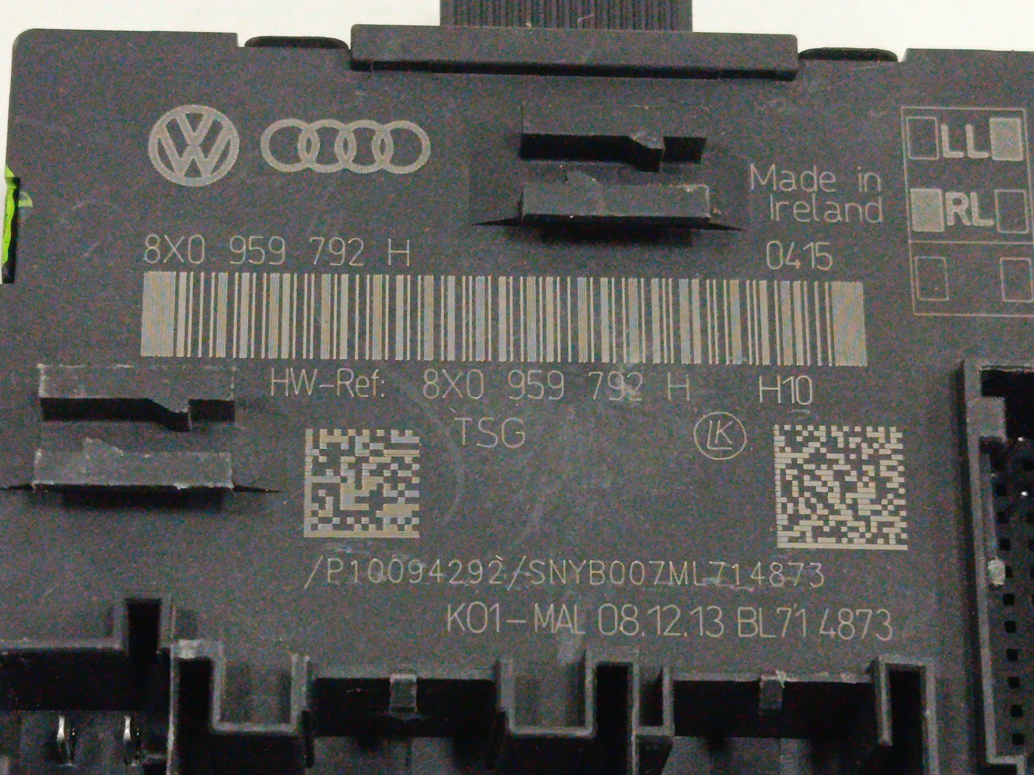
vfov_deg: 15.4
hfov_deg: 20.4
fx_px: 2868
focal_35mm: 96
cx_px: 517
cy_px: 388
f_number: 1.7
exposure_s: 1/50
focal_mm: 5.24
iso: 1017
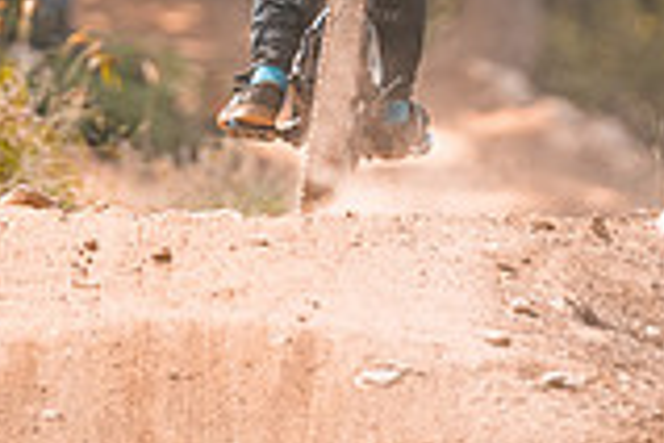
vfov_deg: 1.6
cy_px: -379
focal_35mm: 856
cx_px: 511
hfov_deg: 2.4
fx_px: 15787
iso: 640
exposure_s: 1/1600
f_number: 2.8
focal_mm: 200
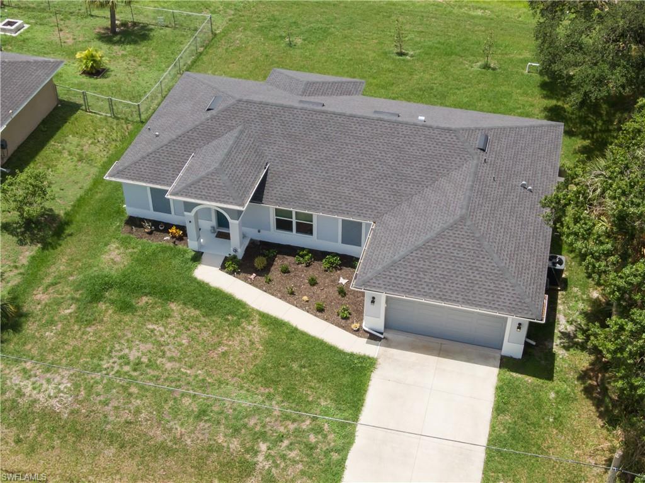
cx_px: 322
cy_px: 242
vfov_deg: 30.2
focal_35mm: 48
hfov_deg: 39.7
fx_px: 894
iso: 100
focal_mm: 8.6
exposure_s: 1/800
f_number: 3.8
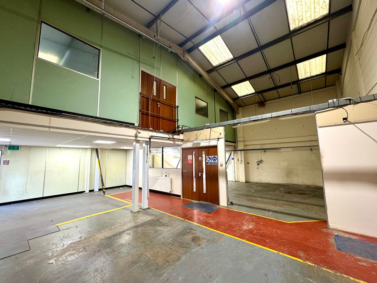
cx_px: 188
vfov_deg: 85.7
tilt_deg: +7.5
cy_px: 142
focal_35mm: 14
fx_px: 153
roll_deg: +1.8
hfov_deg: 102.1
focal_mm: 2.22
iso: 250
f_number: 2.2
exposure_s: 1/100
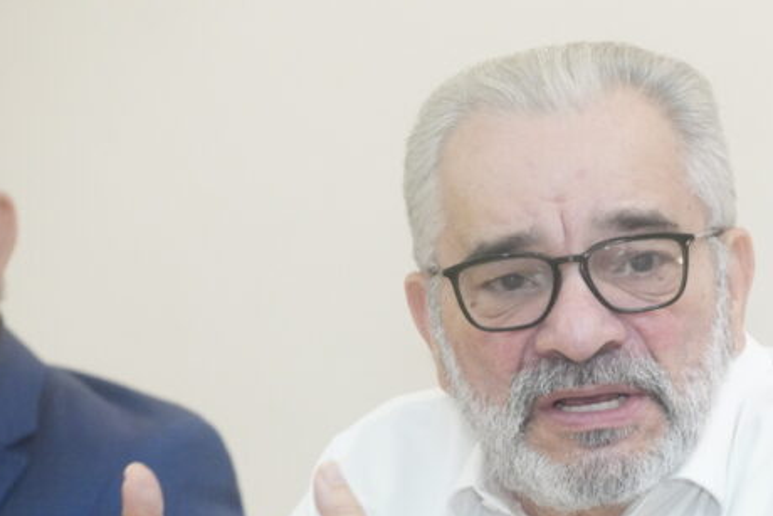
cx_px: 780
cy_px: 543
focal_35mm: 296
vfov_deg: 4.6
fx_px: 6357
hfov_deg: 6.9
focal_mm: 133
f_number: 4.5
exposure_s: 1/160
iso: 8000
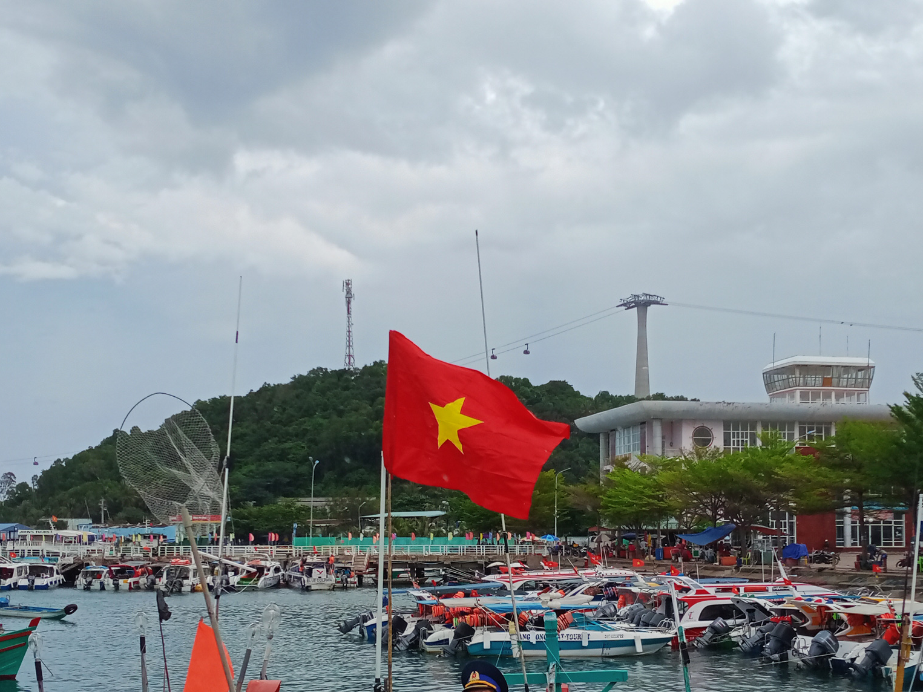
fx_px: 1253
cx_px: 442
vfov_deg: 30.5
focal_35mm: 47
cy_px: 498
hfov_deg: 40.4
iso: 112
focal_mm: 4.05
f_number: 1.8
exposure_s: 1/2070
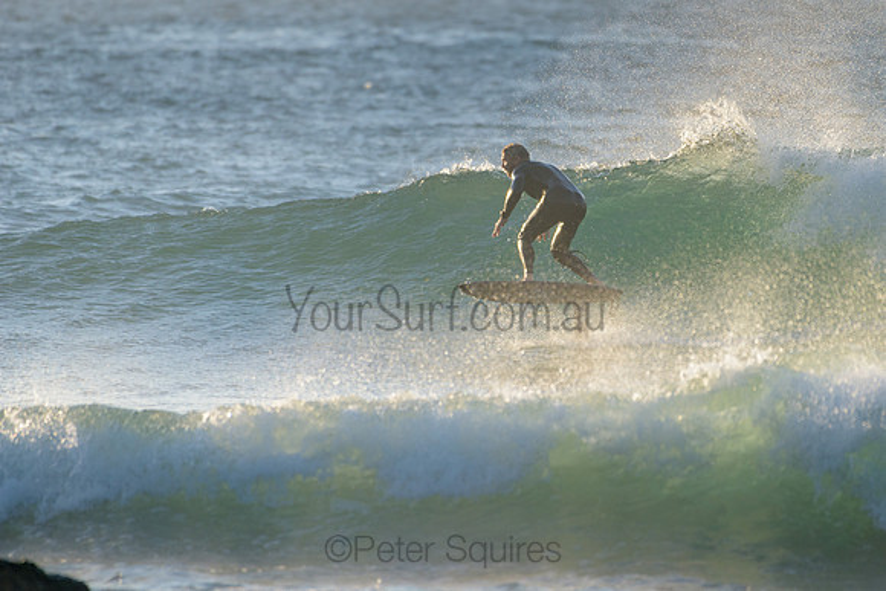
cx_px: 539
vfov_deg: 2.2
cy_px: 237
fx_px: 15093
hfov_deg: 3.4
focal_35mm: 613
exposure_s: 1/2000
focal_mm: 500
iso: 400
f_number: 5.6
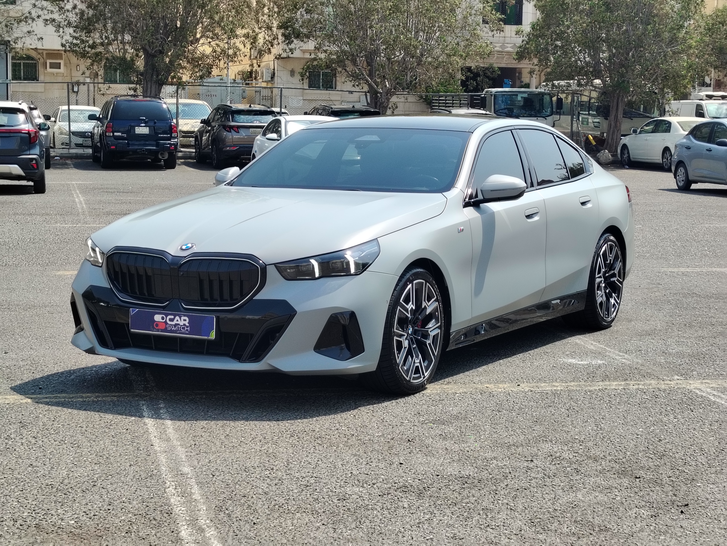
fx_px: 1491
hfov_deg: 27.4
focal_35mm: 71
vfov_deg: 20.7
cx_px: 364
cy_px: 273
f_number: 1.75
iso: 100
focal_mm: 5.25
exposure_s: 1/599
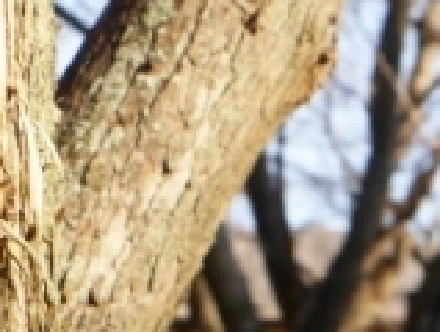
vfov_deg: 4.3
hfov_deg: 5.8
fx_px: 4255
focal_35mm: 334
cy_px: -559
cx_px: -332
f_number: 6.3
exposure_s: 1/160
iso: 160
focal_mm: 26
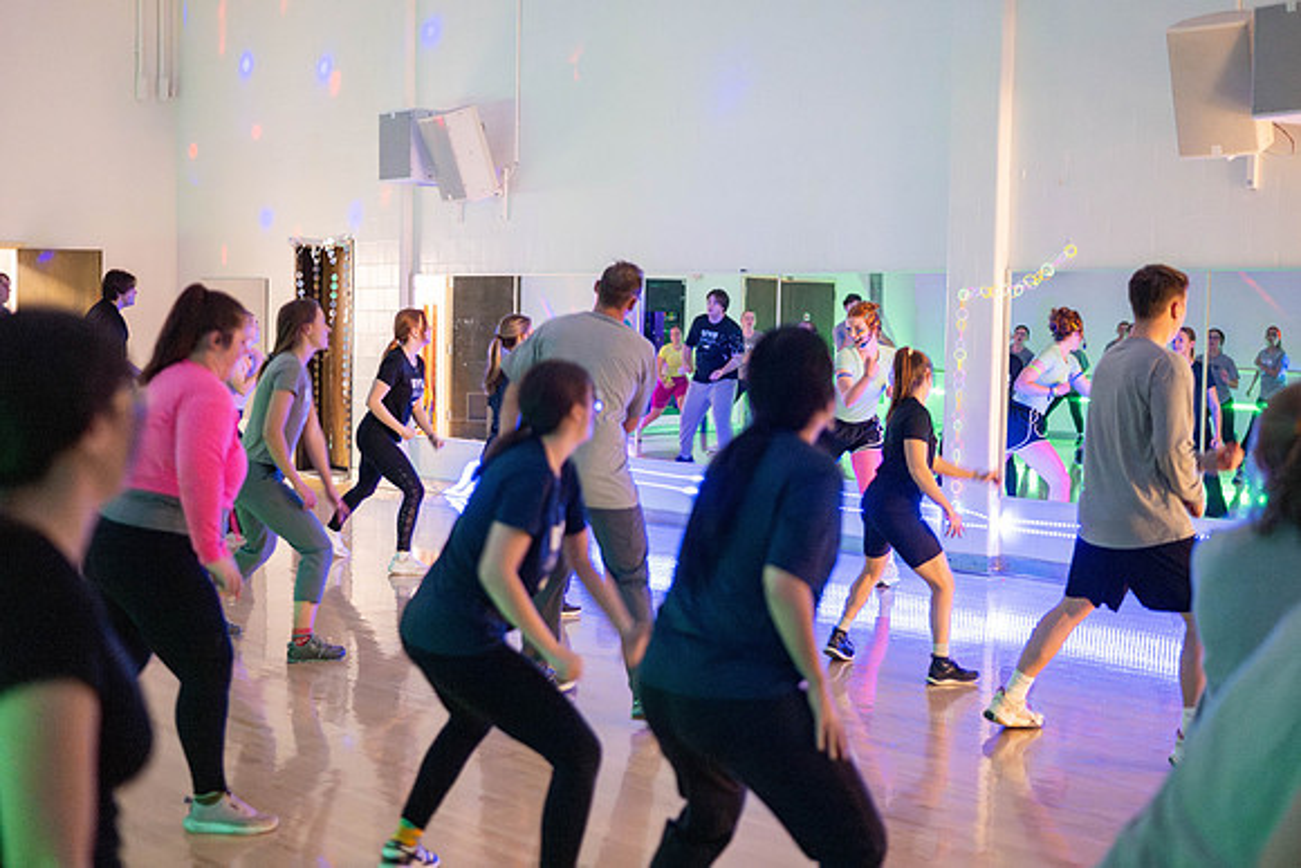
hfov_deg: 39.6
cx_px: 650
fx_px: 1807
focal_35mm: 50
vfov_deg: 27.0
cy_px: 434
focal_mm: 50
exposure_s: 1/80
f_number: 1.8
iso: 8000
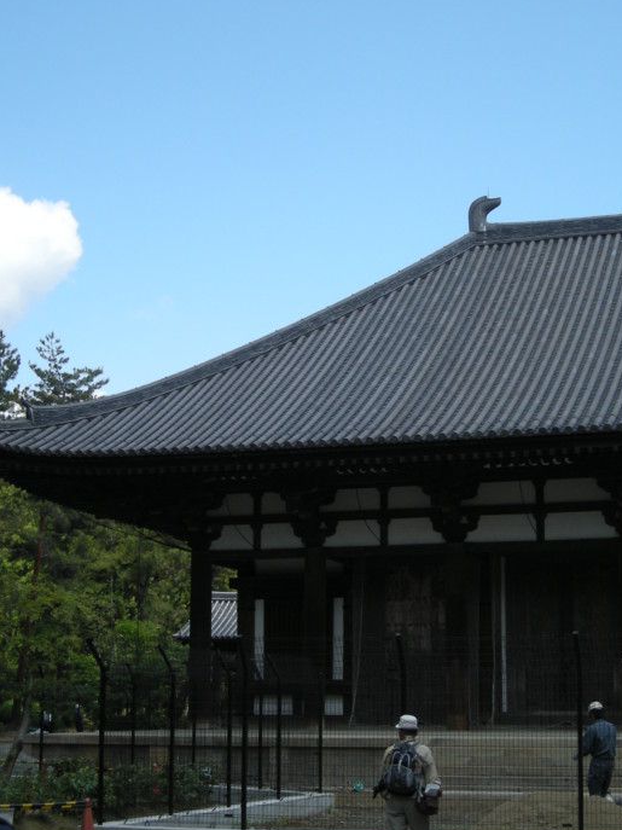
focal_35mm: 71
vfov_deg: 27.4
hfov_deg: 20.7
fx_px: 1702
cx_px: 322
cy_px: 379
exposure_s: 1/136
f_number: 7
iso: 50
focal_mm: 9.9
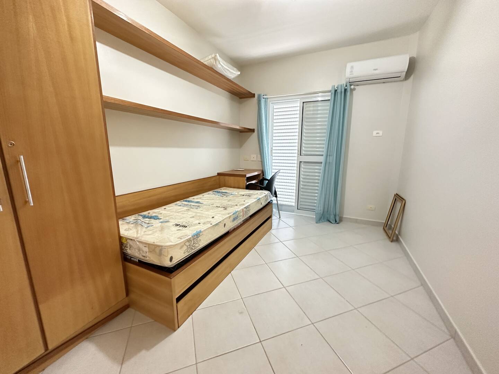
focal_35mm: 14
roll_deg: +1.1
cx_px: 250
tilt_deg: -11.0
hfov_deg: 102.1
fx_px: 202
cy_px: 187
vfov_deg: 85.7
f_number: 2.2
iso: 640
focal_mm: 2.22
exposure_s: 1/60
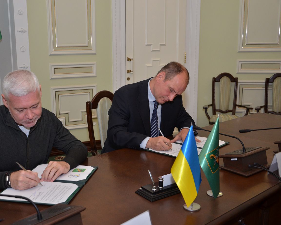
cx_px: 116
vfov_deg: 36.5
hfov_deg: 44.6
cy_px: 112
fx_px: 341
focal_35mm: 41
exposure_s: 1/250
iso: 800
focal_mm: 24
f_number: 3.8
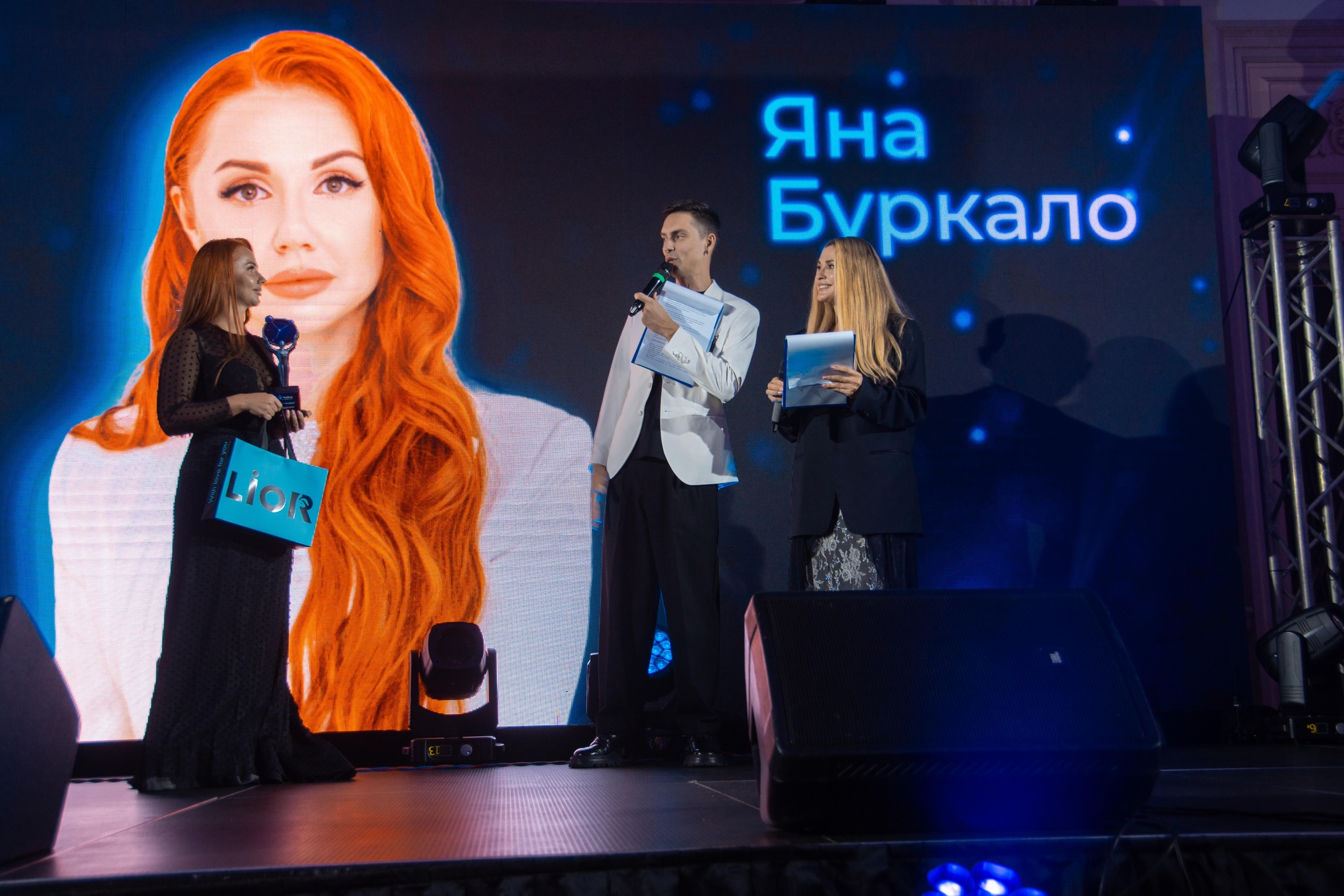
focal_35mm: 40
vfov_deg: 33.0
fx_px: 1512
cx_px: 672
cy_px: 448
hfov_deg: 47.9
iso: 280
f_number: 4.8
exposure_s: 1/125
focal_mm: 27
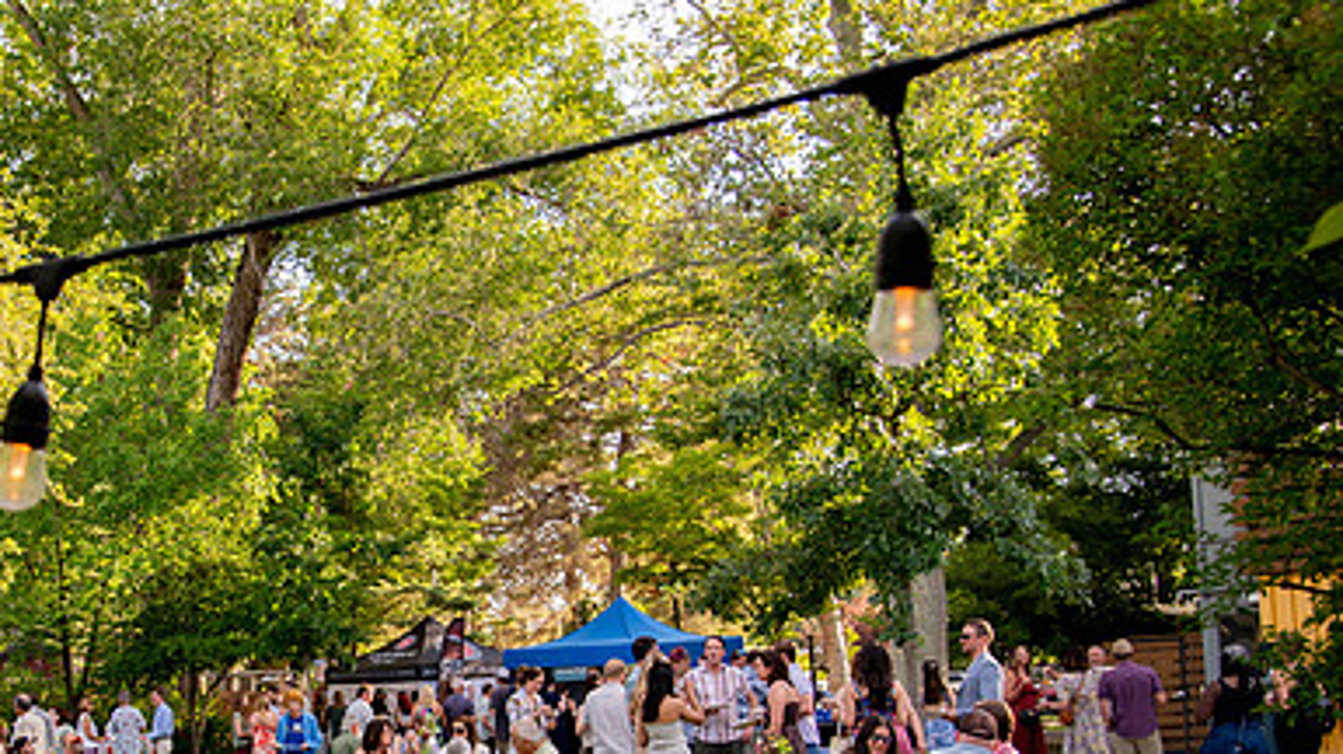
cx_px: 311
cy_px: 627
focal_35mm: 49
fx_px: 1744
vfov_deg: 23.9
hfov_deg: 40.7
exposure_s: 1/400
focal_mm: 30
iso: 500
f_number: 5
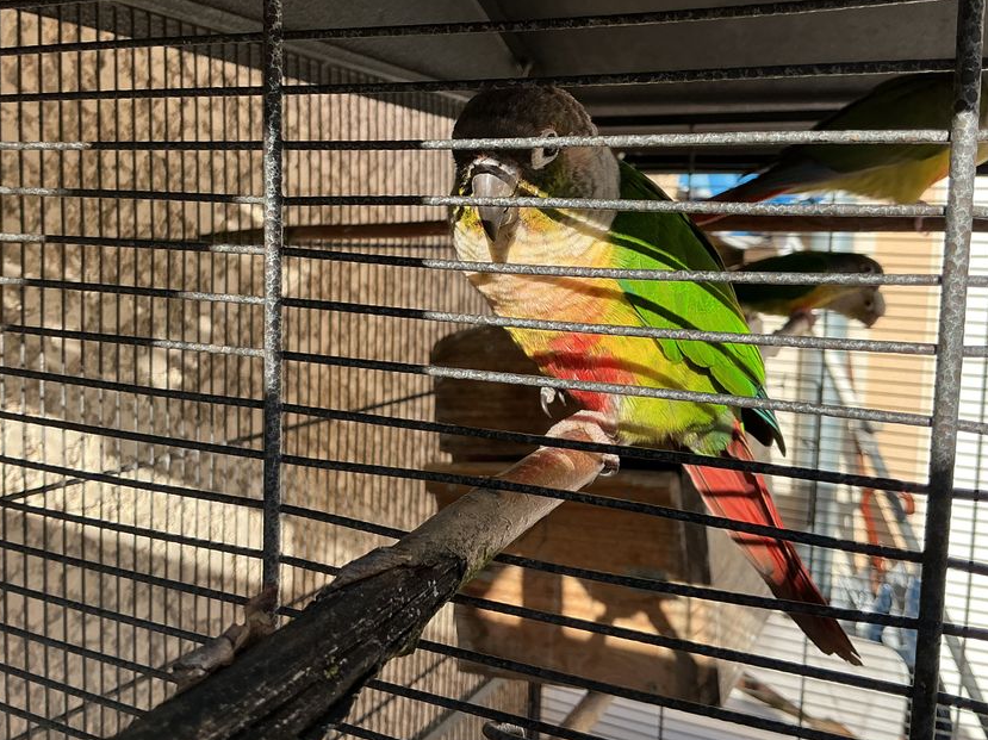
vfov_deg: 40.6
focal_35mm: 35
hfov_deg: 52.6
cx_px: 502
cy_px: 321
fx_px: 999
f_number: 1.8
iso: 25
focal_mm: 3
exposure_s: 1/599
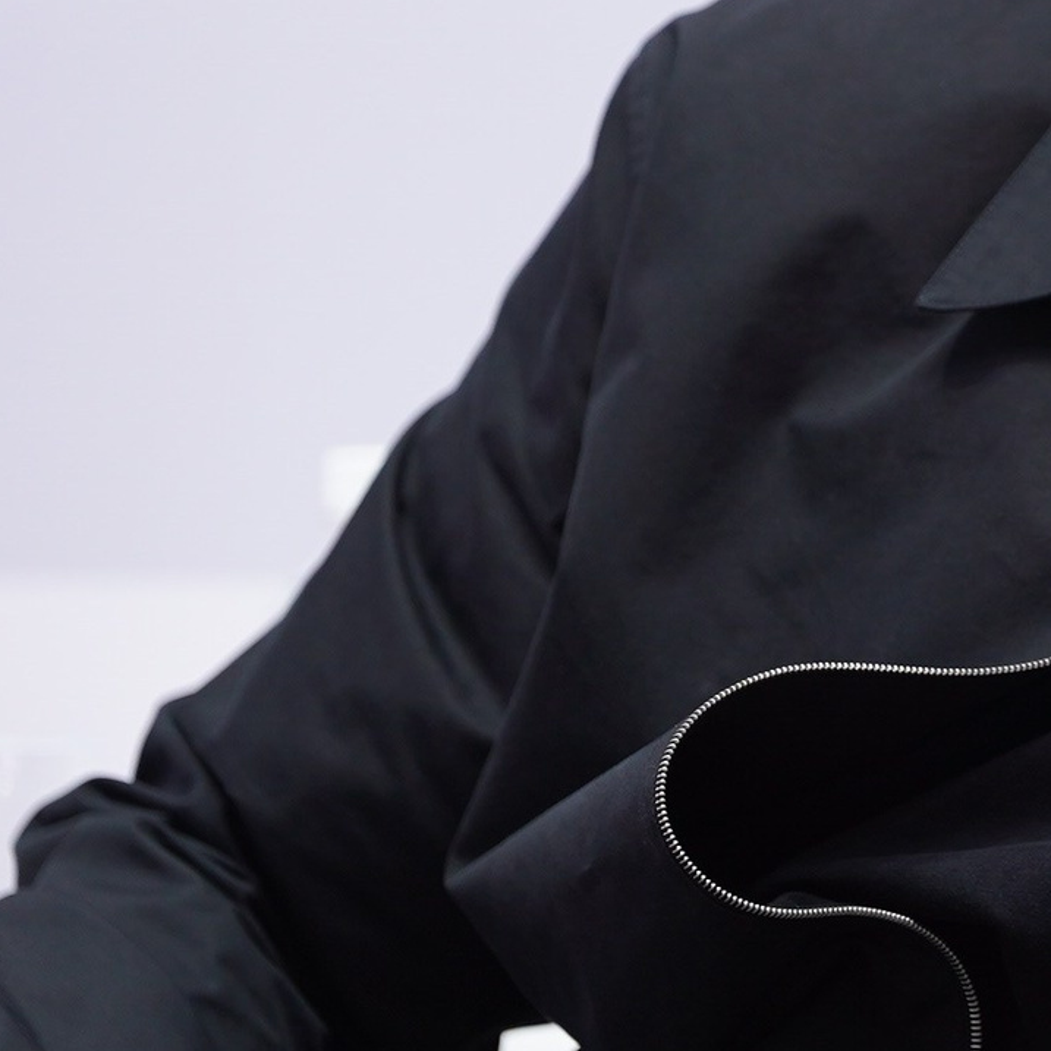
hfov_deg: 3.5
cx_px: 1485
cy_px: 50
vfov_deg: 3.5
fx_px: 16969
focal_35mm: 494
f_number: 3.2
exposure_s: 1/100
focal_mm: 163
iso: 640
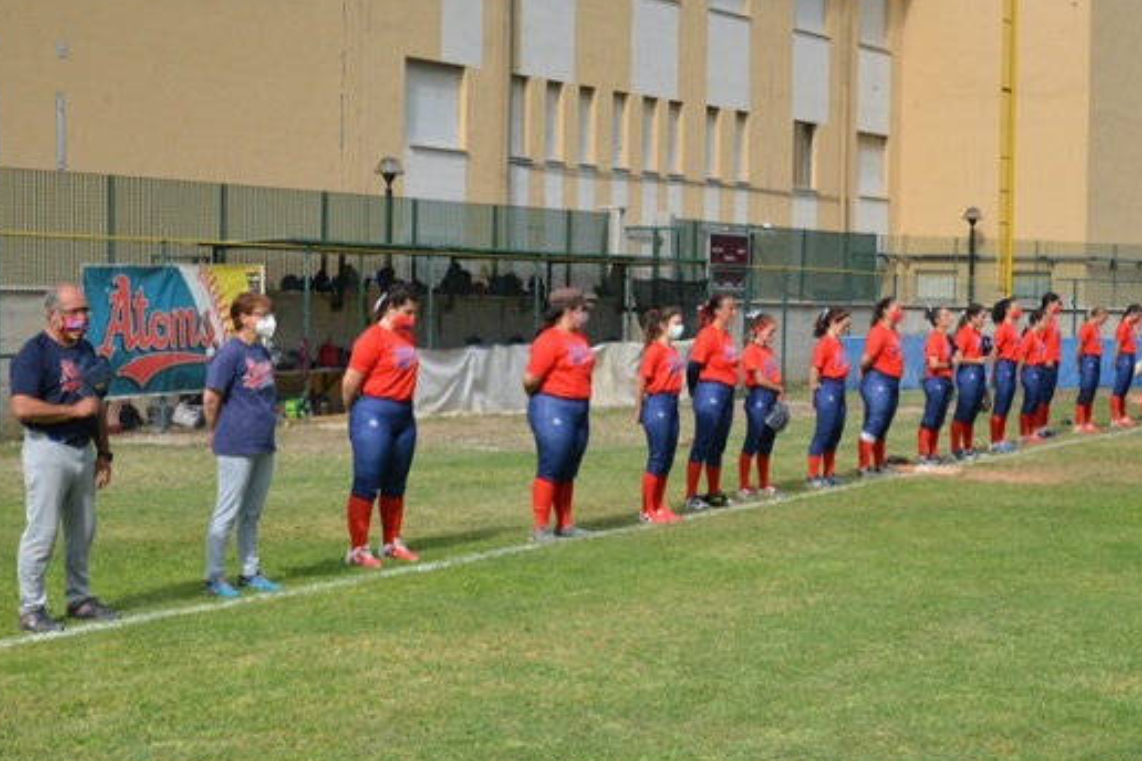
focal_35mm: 63
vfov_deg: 21.6
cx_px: 668
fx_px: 1998
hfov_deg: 31.8
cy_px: 419
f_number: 11
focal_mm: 50
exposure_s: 1/3200
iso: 3200
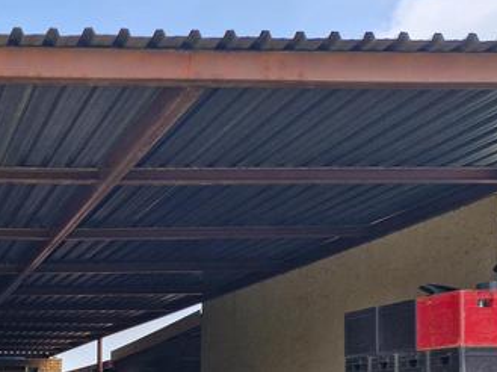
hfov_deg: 30.3
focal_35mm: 56
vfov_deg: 24.5
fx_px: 803
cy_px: 398
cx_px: -66
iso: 50
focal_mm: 5.54
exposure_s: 1/769
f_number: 1.8
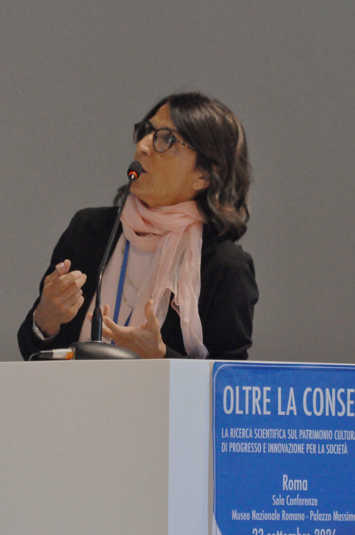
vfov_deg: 4.6
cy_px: 268
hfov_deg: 3.0
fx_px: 6674
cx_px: 178
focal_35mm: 450
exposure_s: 1/25
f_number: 9
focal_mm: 300
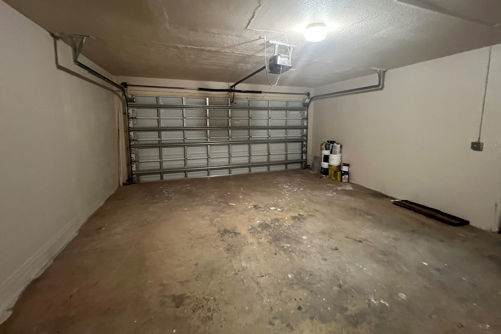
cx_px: 252
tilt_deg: -6.2
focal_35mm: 14
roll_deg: -0.7
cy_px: 145
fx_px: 195
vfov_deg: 80.8
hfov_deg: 104.3
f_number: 1.8
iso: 800
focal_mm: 1.57
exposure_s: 1/40
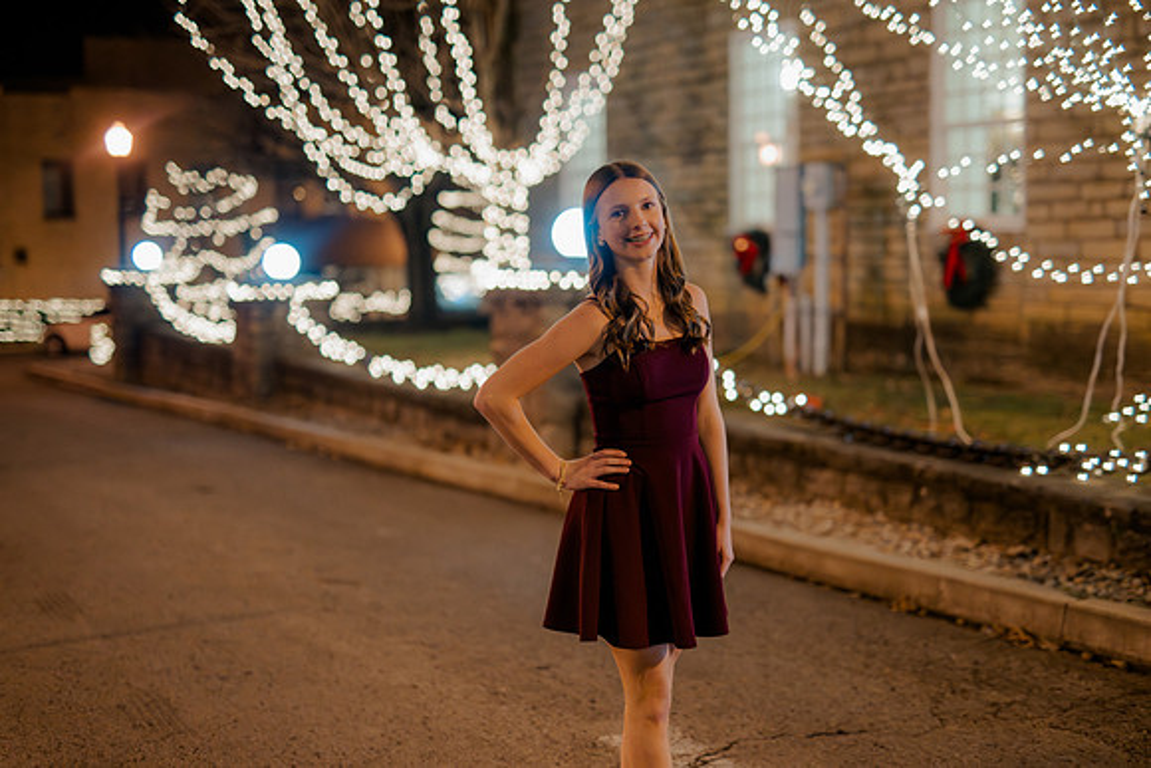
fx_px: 1599
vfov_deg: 27.0
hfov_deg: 39.6
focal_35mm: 50
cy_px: 384
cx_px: 576
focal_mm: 50
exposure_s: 1/200
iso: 2500
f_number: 1.4
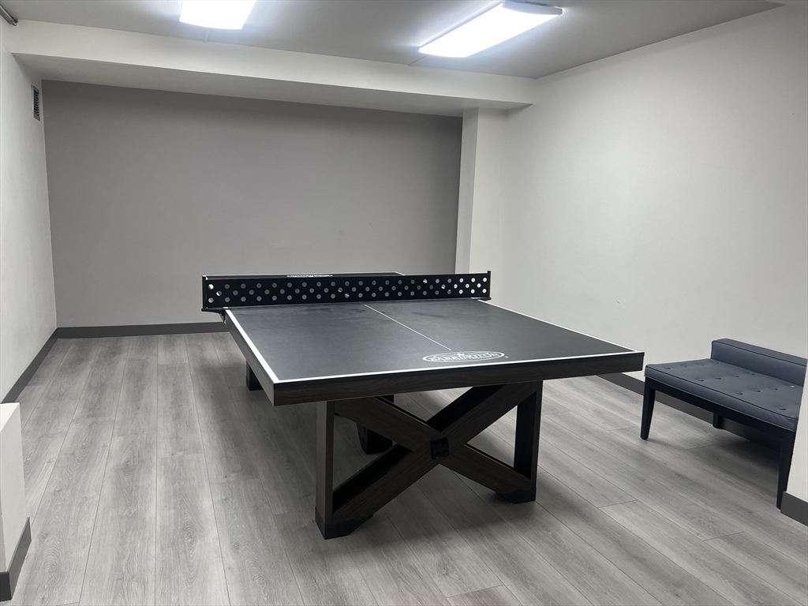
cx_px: 404
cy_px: 303
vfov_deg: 53.1
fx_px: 607
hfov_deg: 67.3
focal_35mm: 26
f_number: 1.5
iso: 80
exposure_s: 1/120
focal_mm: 5.7
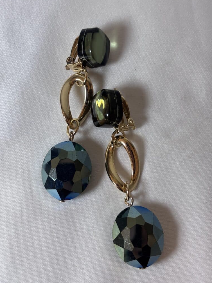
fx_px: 433
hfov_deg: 27.5
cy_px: 141
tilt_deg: -79.5
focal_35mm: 53
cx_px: 106
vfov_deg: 36.2
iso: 32
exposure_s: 1/100
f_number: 1.6
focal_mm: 5.96
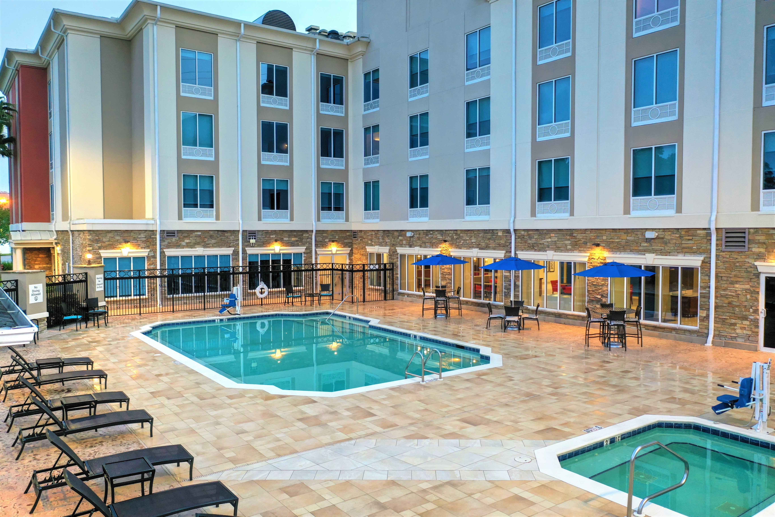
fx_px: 603
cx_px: 388
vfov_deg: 46.4
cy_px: 258
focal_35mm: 28
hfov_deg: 65.5
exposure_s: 1/30
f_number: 2.8
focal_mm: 10.3
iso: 200
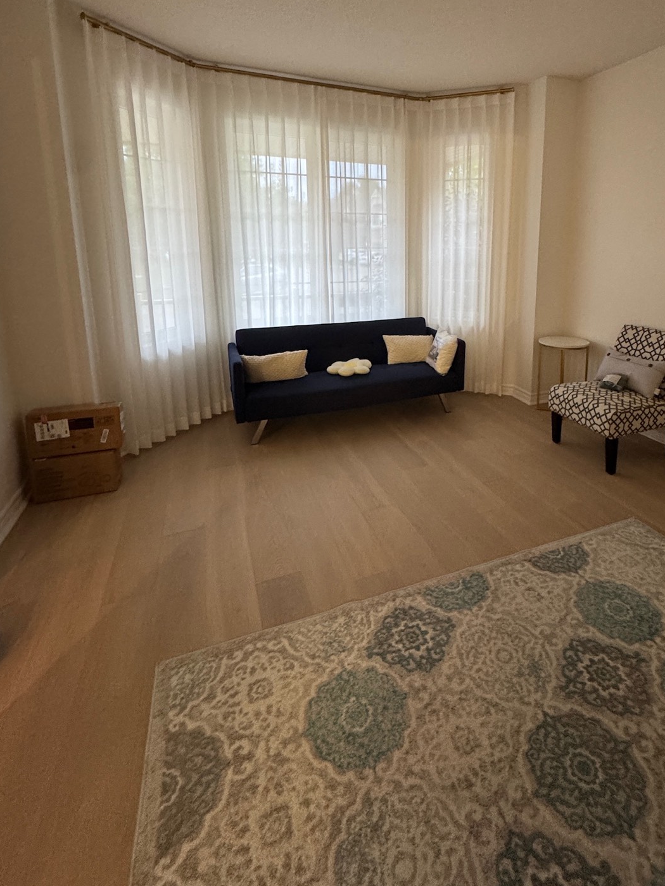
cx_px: 405
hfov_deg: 70.7
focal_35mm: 18
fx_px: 461
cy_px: 322
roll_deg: -0.5
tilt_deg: -7.4
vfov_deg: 85.7
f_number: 2.2
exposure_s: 1/60
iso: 500
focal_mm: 2.22
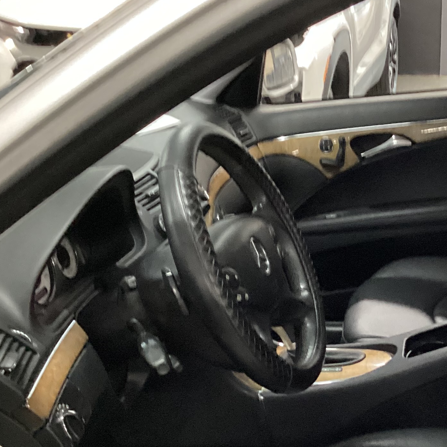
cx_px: 374
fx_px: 935
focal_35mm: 64
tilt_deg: -28.2
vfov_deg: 26.3
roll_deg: -0.5
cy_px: 374
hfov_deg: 26.3
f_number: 2.4
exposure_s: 1/33
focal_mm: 3.3
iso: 320
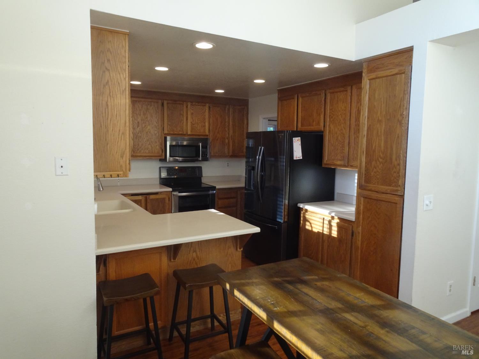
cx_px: 240
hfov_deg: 71.6
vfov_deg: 56.8
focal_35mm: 24
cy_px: 180
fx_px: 332
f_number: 3.5
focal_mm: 4.16
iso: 200
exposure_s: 1/30
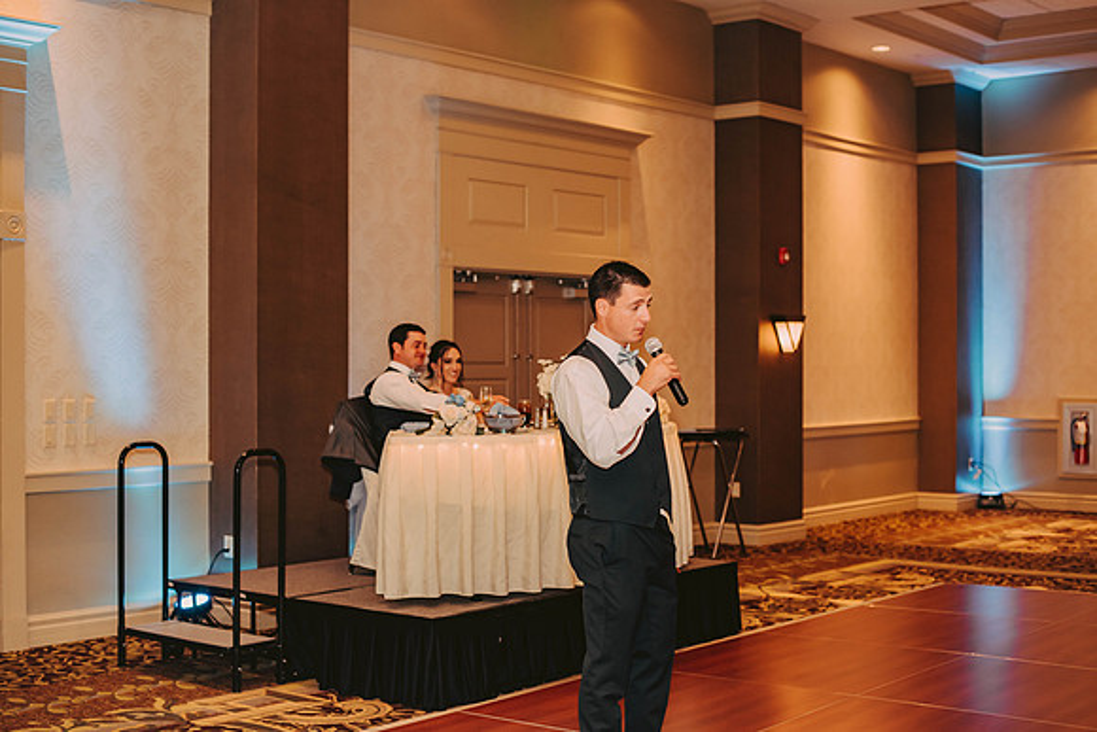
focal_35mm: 50
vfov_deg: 27.0
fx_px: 1524
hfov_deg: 39.6
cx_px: 548
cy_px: 366
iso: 800
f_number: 2.5
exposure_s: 1/125
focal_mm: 50
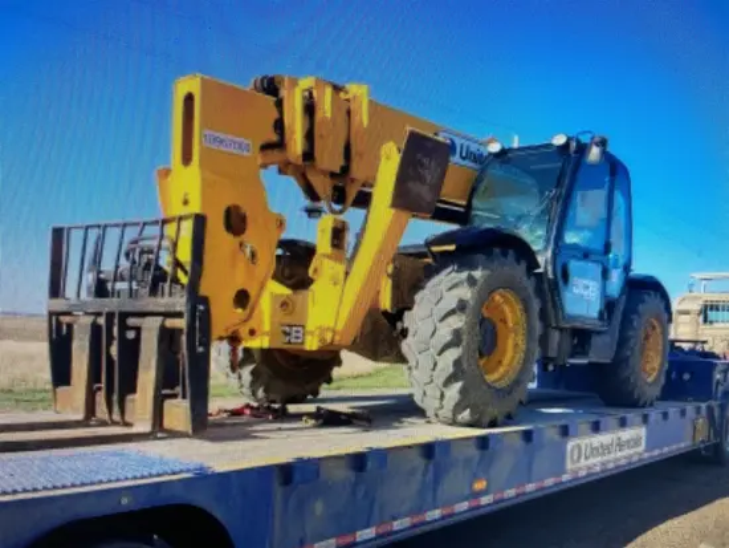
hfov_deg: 67.3
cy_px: 274
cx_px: 364
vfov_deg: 53.1
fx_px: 548
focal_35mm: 26
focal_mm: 4.2
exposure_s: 1/60
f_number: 1.6
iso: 64
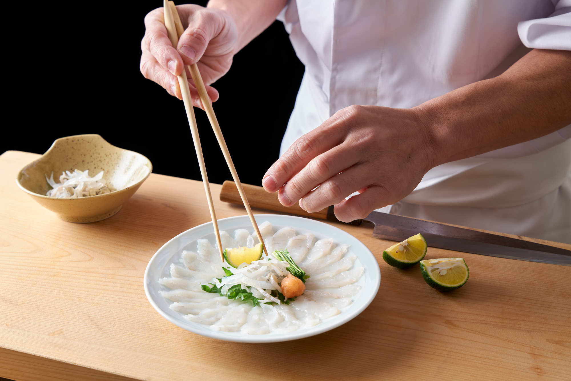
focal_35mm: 70
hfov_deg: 28.8
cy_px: 190
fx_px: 1110
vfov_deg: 19.5
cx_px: 286
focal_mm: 70
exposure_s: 1/125
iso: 100
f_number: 8
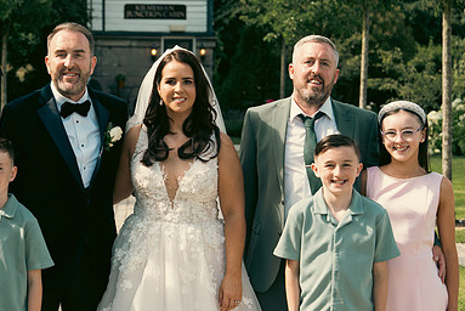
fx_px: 1370
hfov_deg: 19.2
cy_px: 169
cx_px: 146
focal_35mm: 106
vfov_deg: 12.9
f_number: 5
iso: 320
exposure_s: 1/500
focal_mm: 70
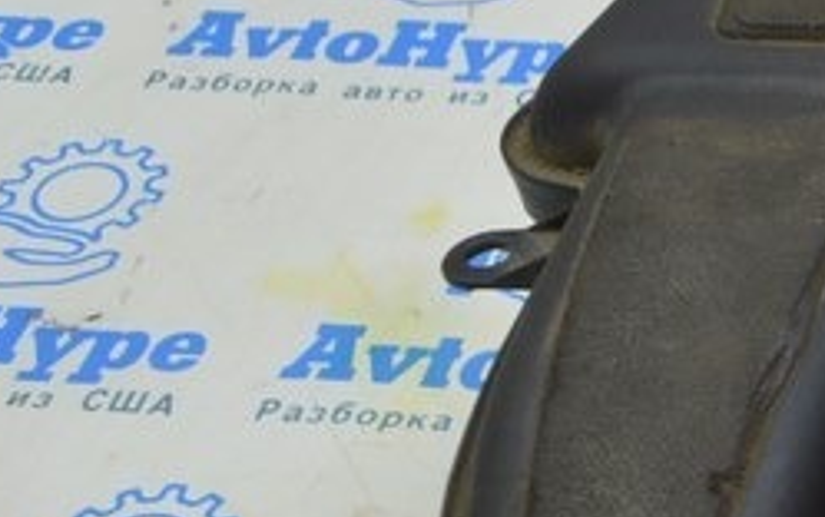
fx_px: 2542
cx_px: 1488
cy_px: 505
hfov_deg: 15.7
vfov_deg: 11.5
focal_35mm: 113
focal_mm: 18
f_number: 5.6
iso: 400
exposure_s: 1/20
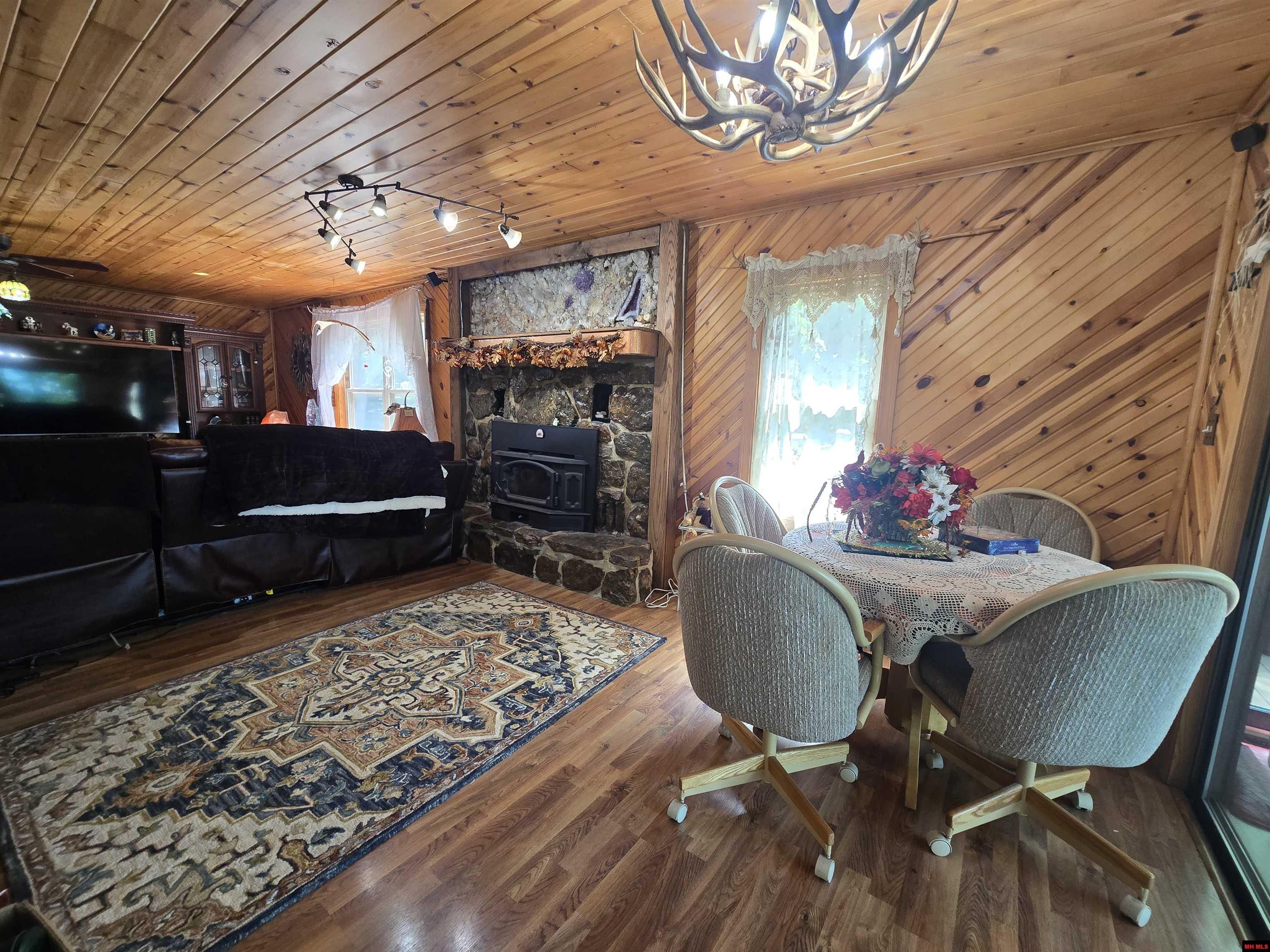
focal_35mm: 13
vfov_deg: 89.9
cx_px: 635
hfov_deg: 106.2
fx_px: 477
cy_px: 476
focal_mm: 2.2
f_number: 2.2
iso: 125
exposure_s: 1/60
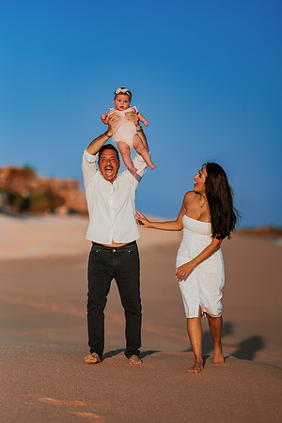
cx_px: 141
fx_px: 1586
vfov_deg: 15.2
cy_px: 212
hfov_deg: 10.2
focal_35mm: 135
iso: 100
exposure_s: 1/8000
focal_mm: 135
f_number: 1.8
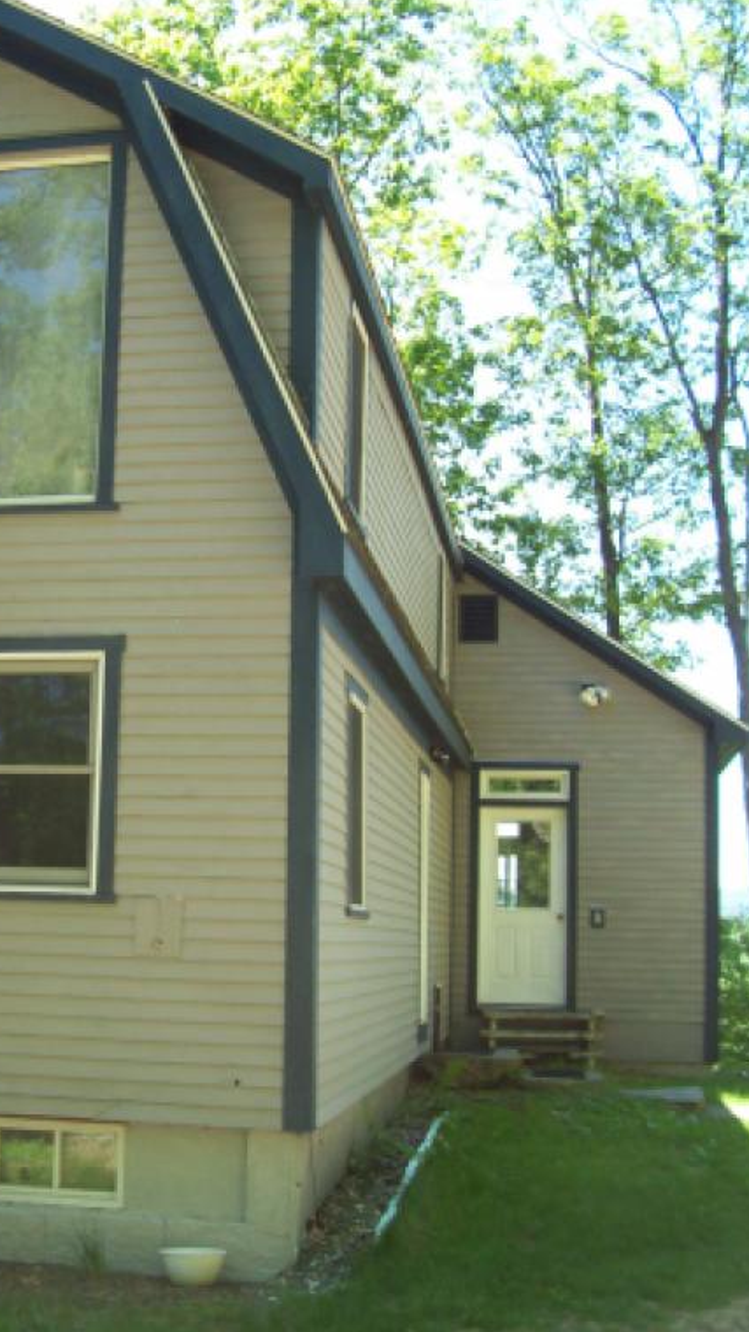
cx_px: 170
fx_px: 1765
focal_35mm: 50
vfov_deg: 41.3
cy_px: 662
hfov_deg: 23.7
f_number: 2.7
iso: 80
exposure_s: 1/235
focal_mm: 5.6
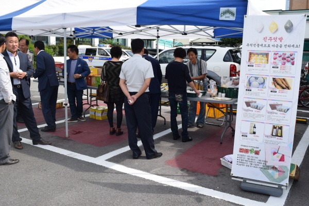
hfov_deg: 55.1
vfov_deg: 38.4
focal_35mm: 34
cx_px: 154
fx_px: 296
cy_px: 103
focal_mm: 23
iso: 200
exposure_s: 1/320
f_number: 9
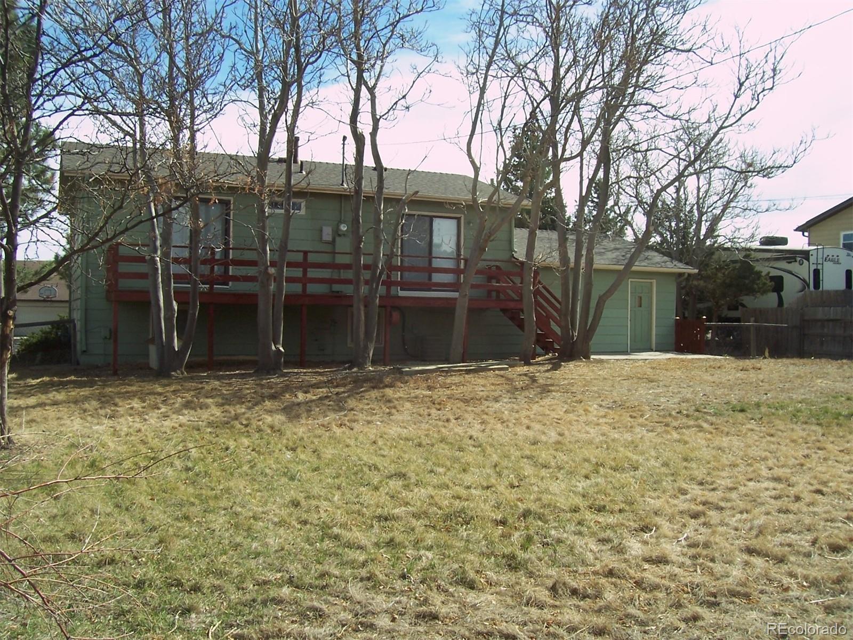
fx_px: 838
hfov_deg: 54.0
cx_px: 426
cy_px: 320
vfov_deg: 41.8
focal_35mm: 34
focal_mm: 5.6
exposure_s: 1/350
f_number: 5.6
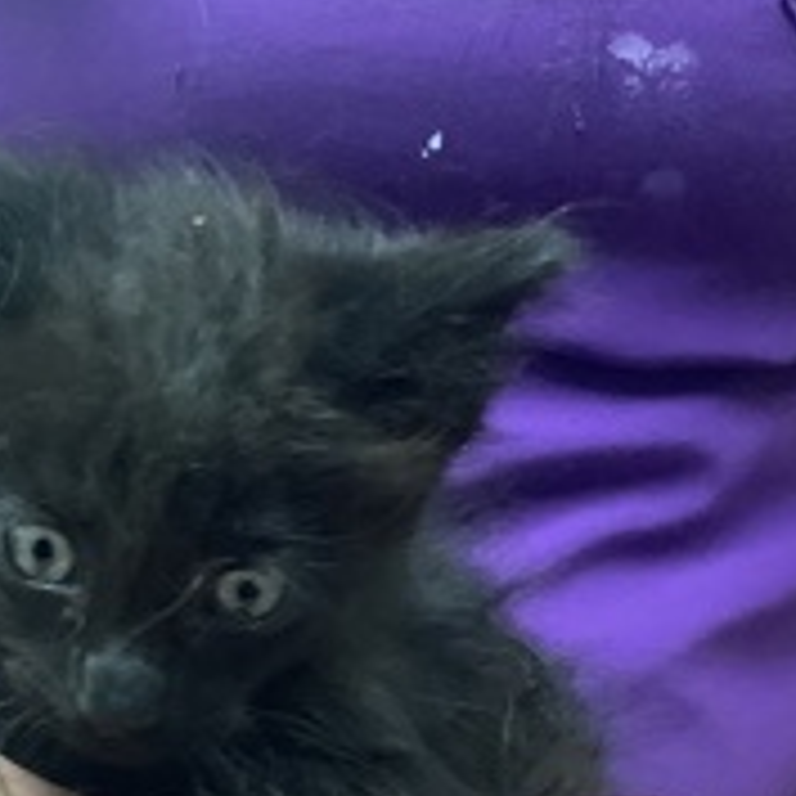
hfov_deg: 26.3
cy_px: 827
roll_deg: +1.8
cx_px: 245
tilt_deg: -18.4
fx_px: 1691
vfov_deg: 25.0
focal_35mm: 65
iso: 125
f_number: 2.4
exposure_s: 1/60
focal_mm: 3.3
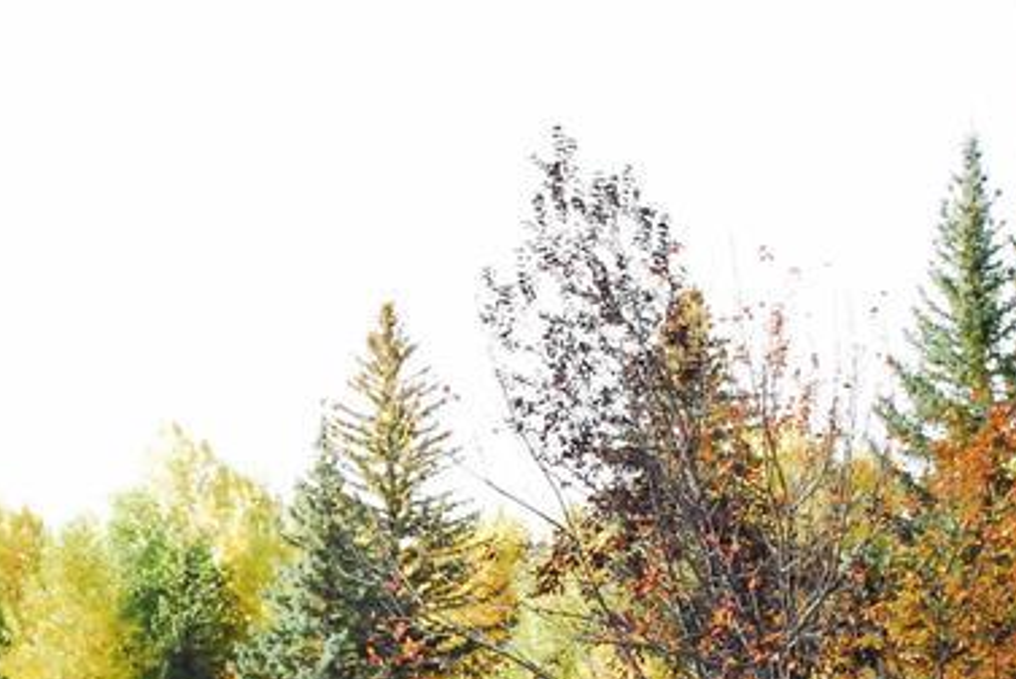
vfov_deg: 10.8
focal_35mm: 126
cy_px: 694
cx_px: 367
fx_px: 3569
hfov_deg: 16.2
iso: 1600
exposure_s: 1/350
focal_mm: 31
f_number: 10
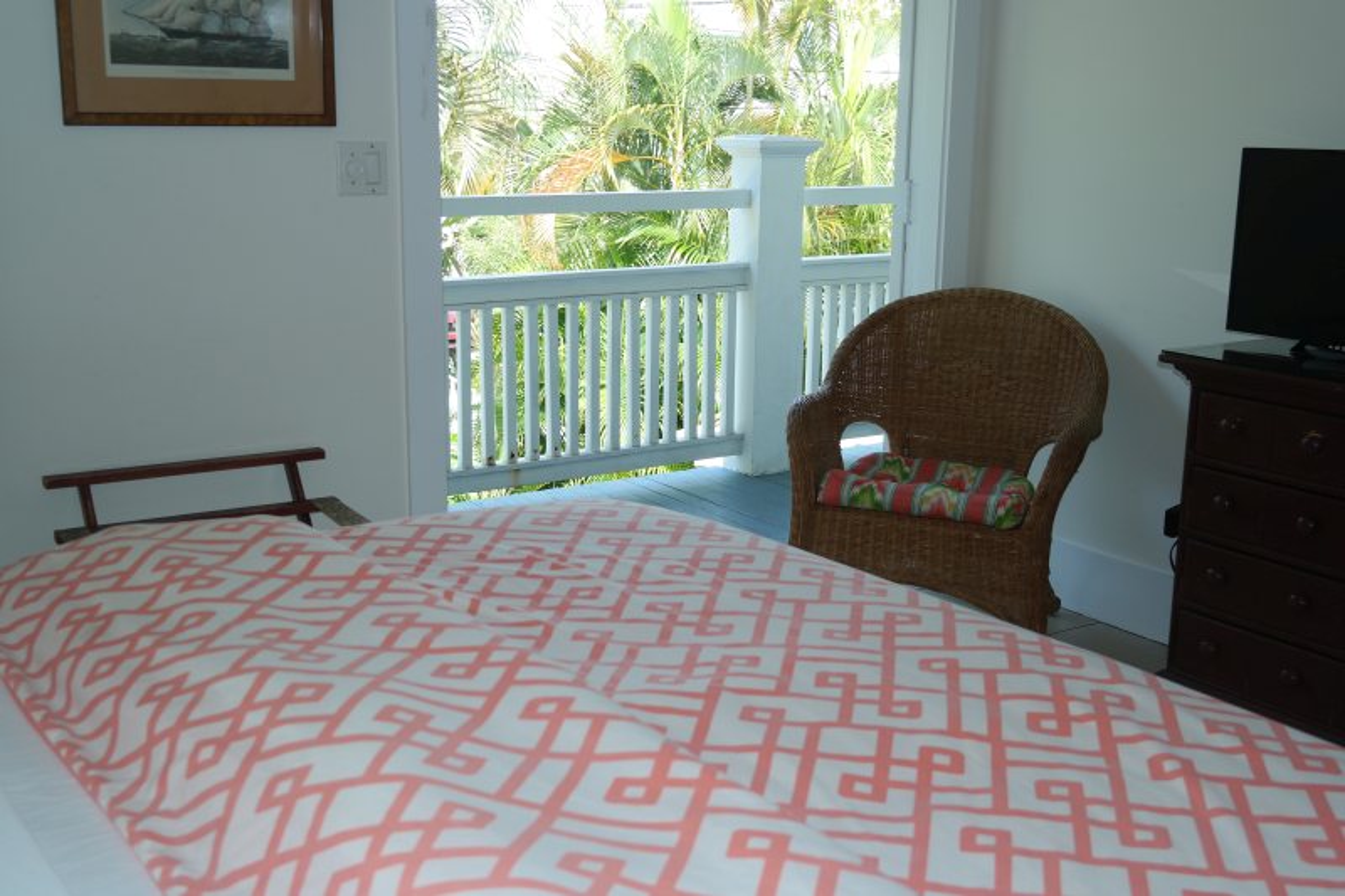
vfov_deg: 33.4
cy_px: 448
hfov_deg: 48.5
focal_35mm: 40
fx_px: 1494
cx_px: 672
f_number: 4
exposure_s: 1/100
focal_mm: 26
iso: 100
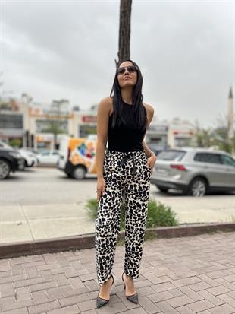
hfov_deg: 53.1
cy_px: 157
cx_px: 118
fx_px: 235
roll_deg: -0.1
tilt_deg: -1.4
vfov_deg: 67.3
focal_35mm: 26
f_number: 1.5
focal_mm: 5.7
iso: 50
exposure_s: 1/3968
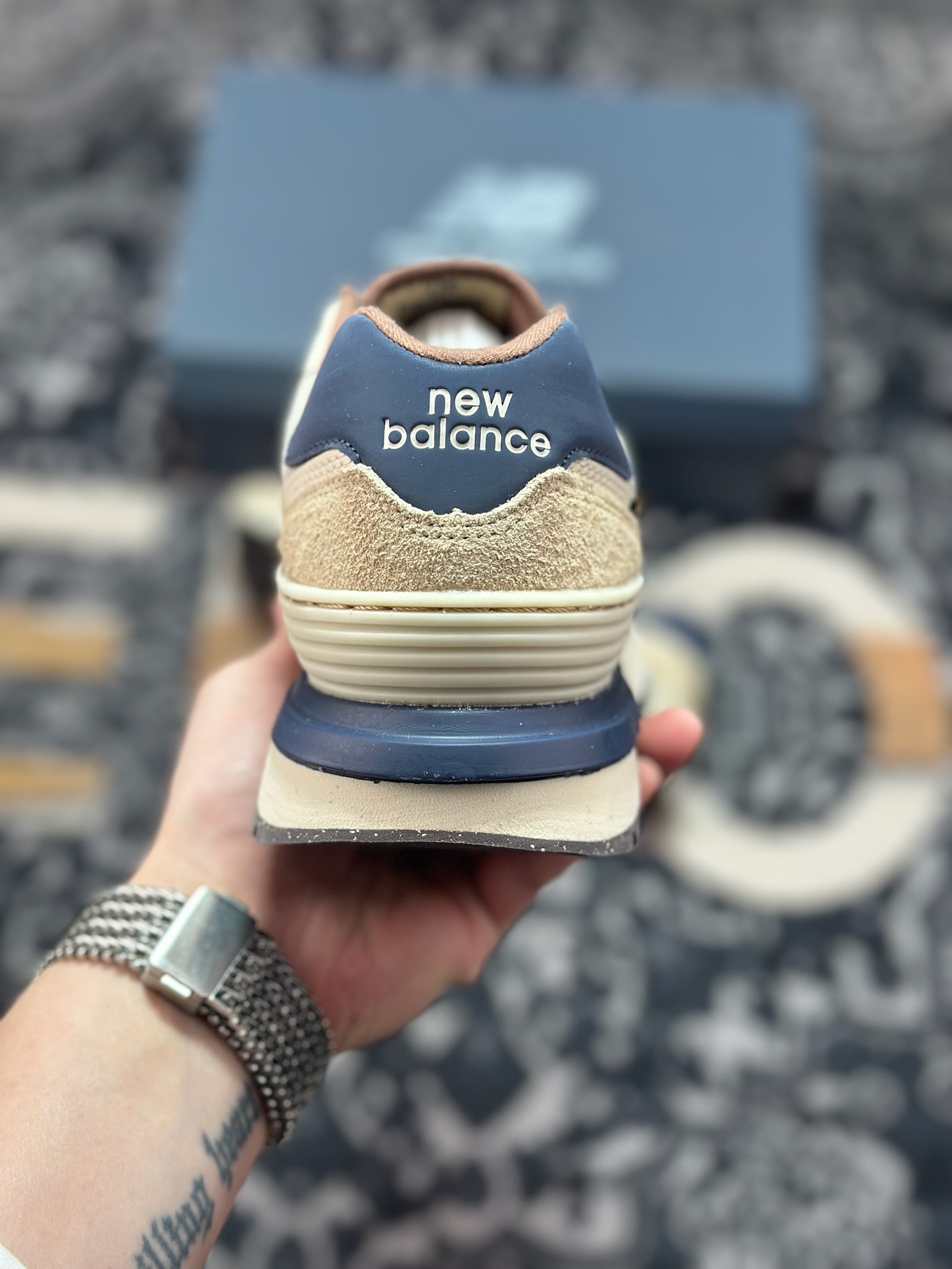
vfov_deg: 39.7
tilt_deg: -59.0
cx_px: 476
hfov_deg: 30.3
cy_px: 634
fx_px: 1760
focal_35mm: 48
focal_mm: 6.86
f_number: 1.78
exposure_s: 1/478
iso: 80
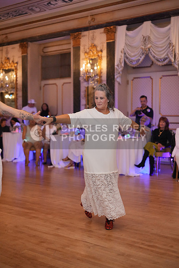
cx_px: 90
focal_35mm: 50
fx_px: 373
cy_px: 134
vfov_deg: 39.6
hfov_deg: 27.0
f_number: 2
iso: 5000
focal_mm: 50
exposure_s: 1/250
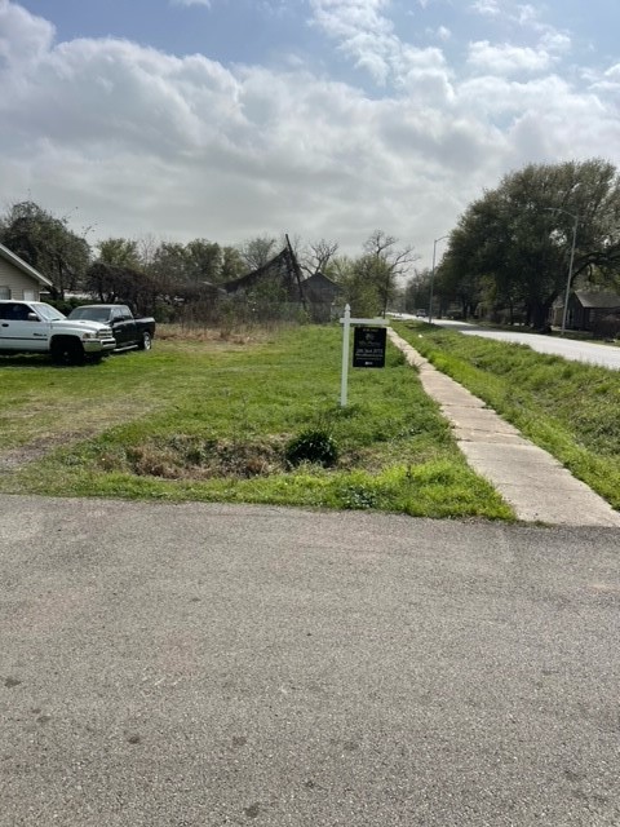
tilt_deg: -11.1
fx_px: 621
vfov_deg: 67.3
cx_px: 310
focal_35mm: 26
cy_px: 414
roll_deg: -3.2
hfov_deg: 53.1
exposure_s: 1/8547
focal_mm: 5.1
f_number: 1.6
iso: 32
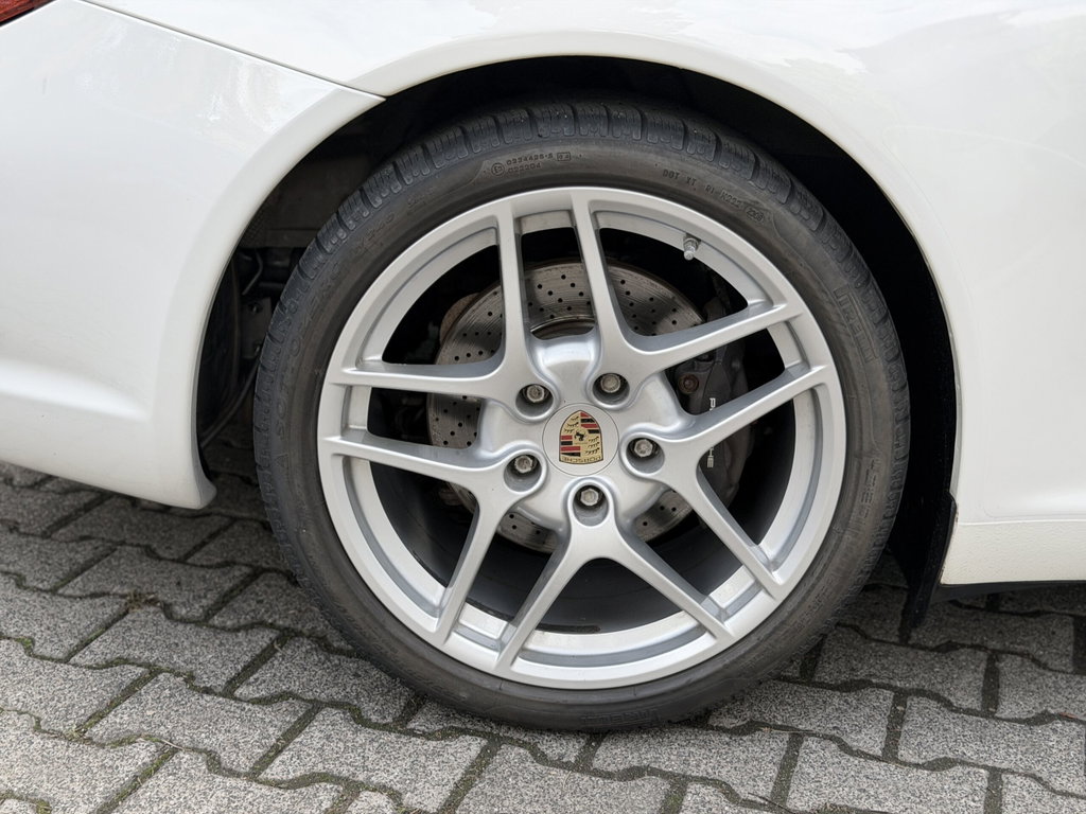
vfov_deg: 30.3
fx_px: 1506
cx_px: 543
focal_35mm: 48
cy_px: 407
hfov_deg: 39.7
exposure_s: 1/377
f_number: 1.78
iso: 80
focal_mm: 6.76
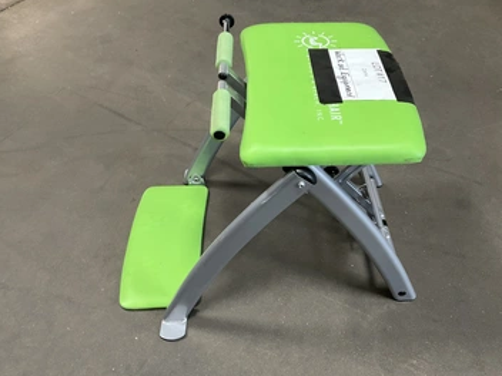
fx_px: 479
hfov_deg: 55.2
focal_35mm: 33
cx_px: 280
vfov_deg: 42.9
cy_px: 174
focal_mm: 3
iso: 200
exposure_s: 1/40
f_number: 1.8
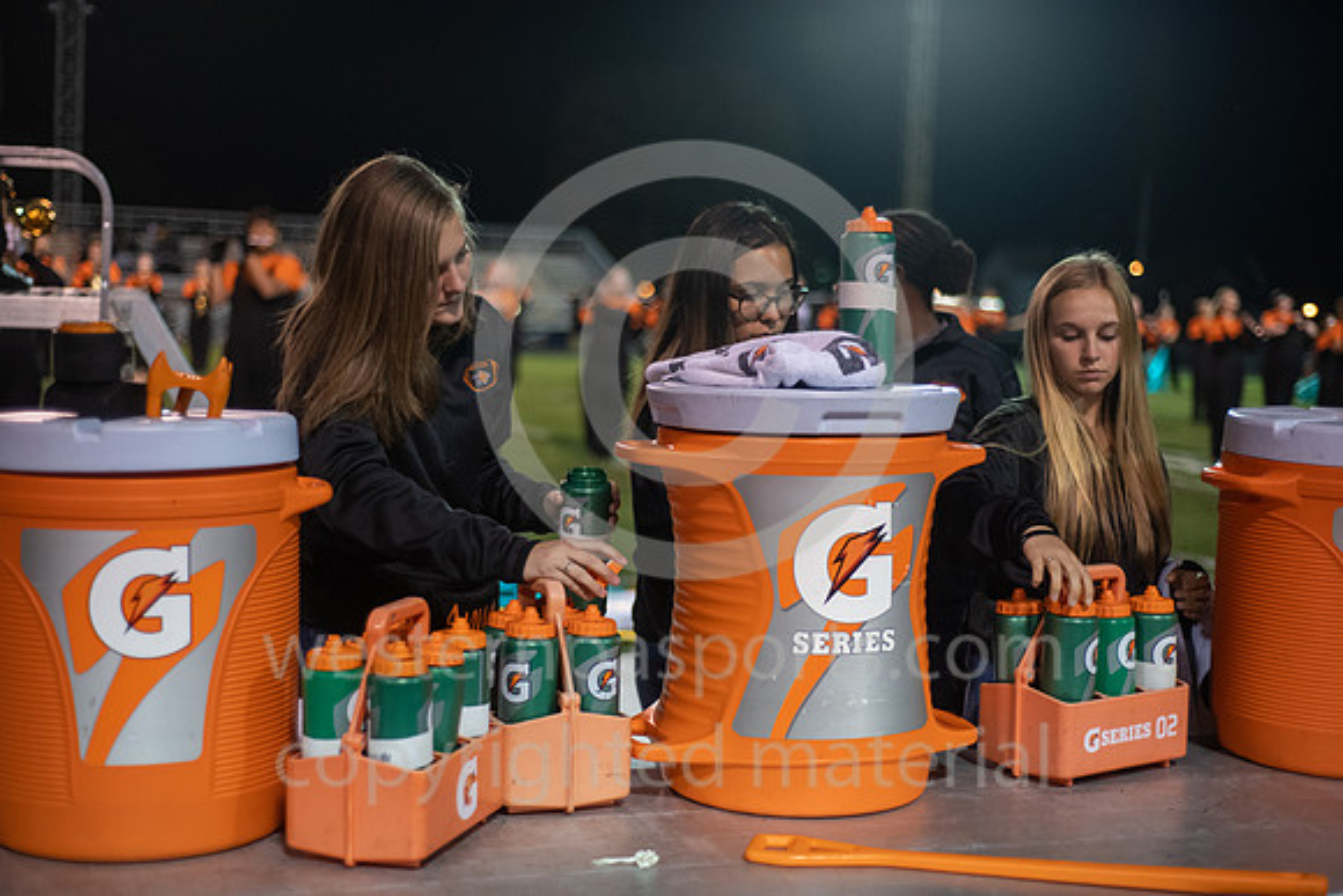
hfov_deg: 39.6
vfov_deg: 27.0
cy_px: 448
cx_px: 672
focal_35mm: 50
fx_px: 1866
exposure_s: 1/640
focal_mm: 50
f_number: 2.2
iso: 1600
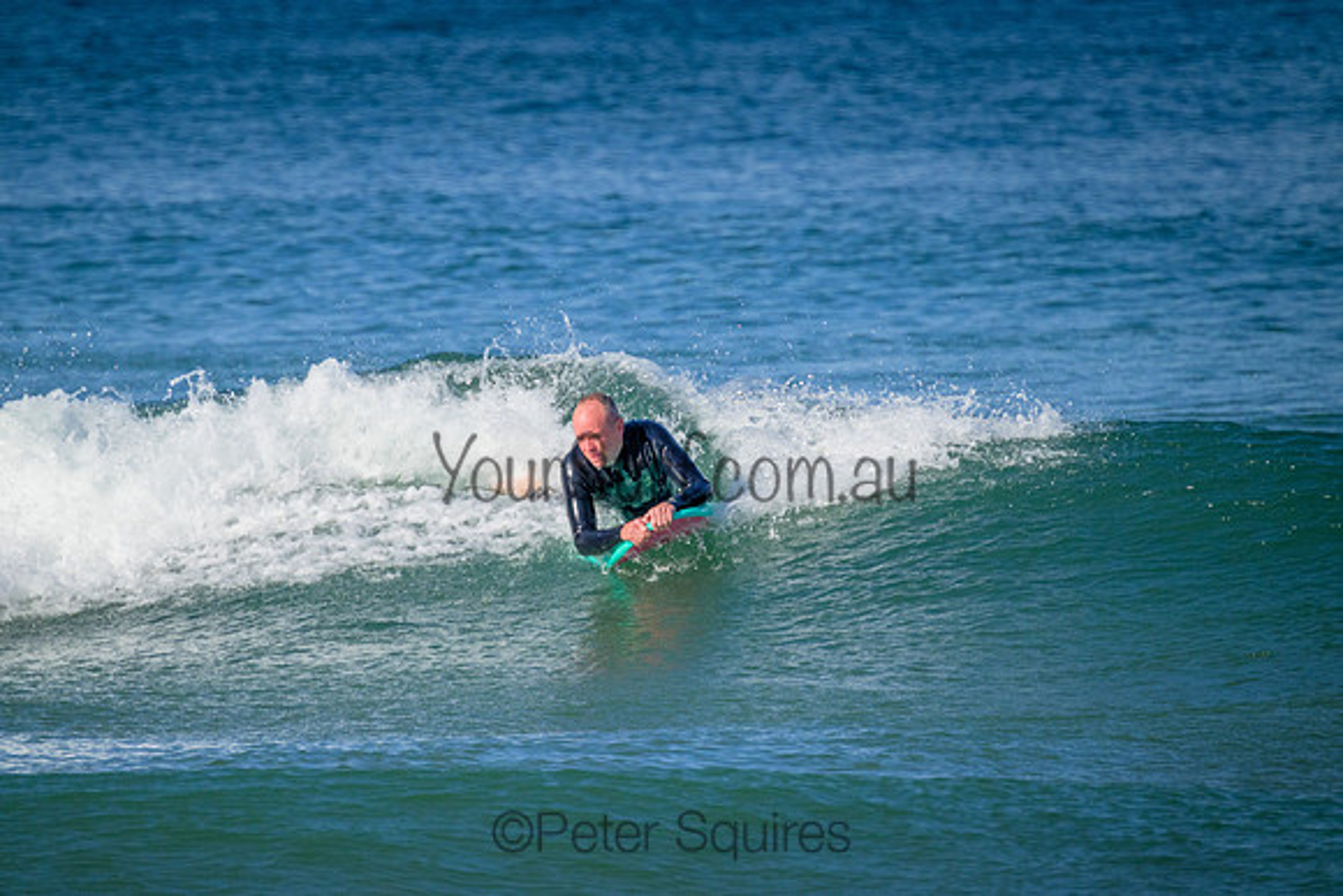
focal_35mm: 800
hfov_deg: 2.6
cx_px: 672
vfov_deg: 1.7
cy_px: 448
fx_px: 29850
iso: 1600
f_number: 11
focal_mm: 800
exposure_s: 1/1250
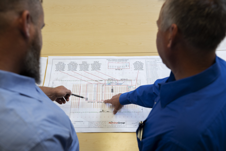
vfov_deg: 32.6
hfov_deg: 47.4
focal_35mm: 41
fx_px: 257
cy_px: 76
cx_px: 113
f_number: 4
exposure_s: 1/250
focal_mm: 41
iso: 800
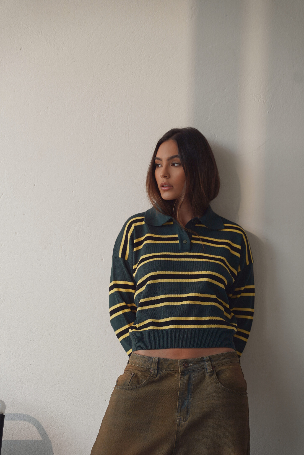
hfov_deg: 19.5
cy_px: 228
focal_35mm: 70
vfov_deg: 28.8
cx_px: 152
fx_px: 886
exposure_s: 1/200
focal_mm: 70
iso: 125
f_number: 2.8
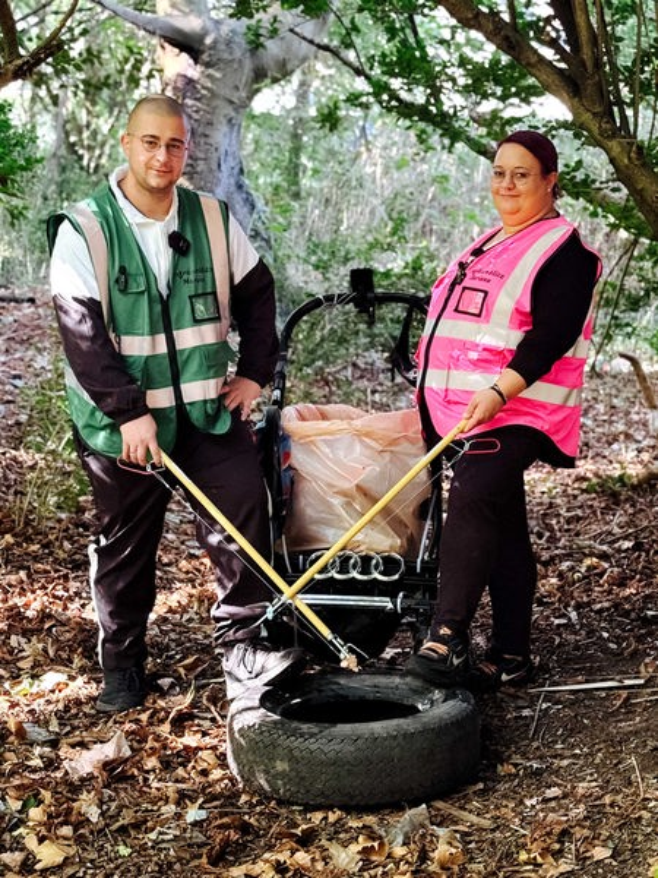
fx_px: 1217
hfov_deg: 30.3
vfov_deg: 39.7
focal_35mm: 48
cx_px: 329
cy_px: 439
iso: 250
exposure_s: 1/60
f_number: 1.8
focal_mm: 6.76
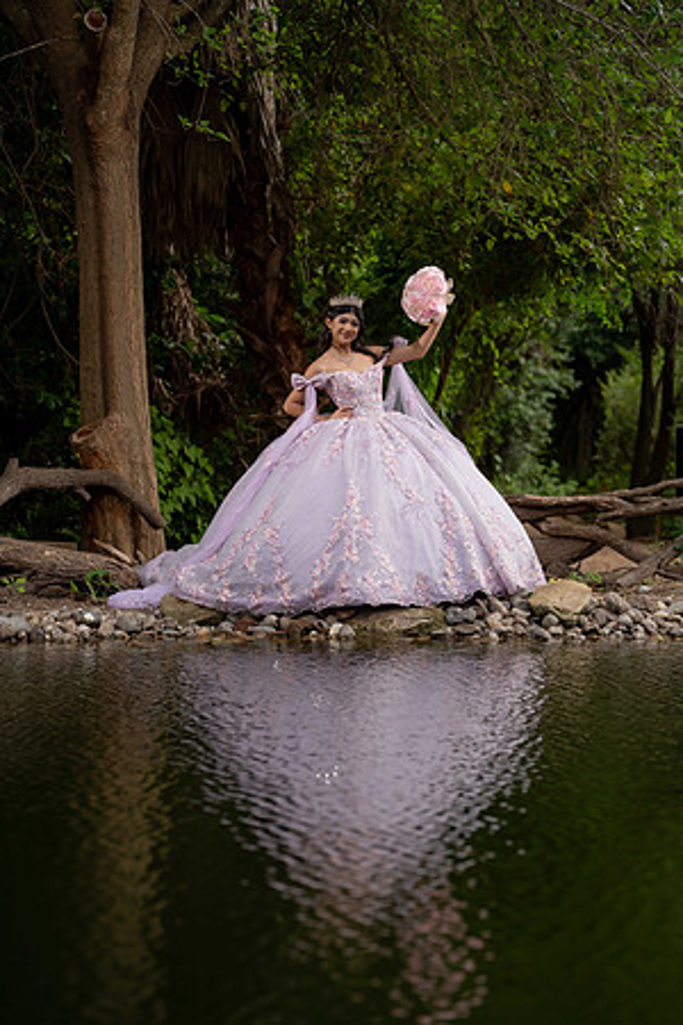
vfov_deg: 23.1
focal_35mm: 88
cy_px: 512
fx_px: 2504
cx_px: 342
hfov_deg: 15.5
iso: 160
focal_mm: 88
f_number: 2.8
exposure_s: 1/1250
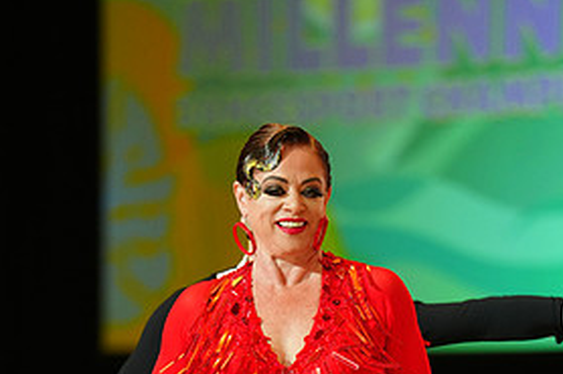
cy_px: 580
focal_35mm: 399
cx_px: 374
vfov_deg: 3.4
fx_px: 6236
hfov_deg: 5.2
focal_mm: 191
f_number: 2.8
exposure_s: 1/320
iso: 1600
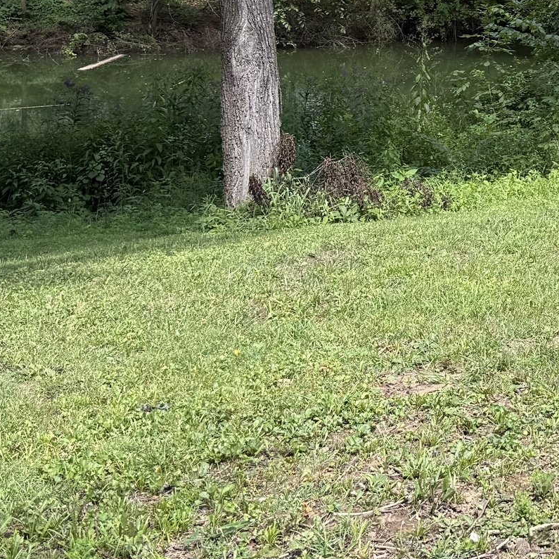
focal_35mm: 82
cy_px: 15
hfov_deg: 20.2
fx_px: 1498
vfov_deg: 20.5
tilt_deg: -5.3
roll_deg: -1.7
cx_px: 603
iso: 80
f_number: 1.78
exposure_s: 1/689
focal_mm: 6.76
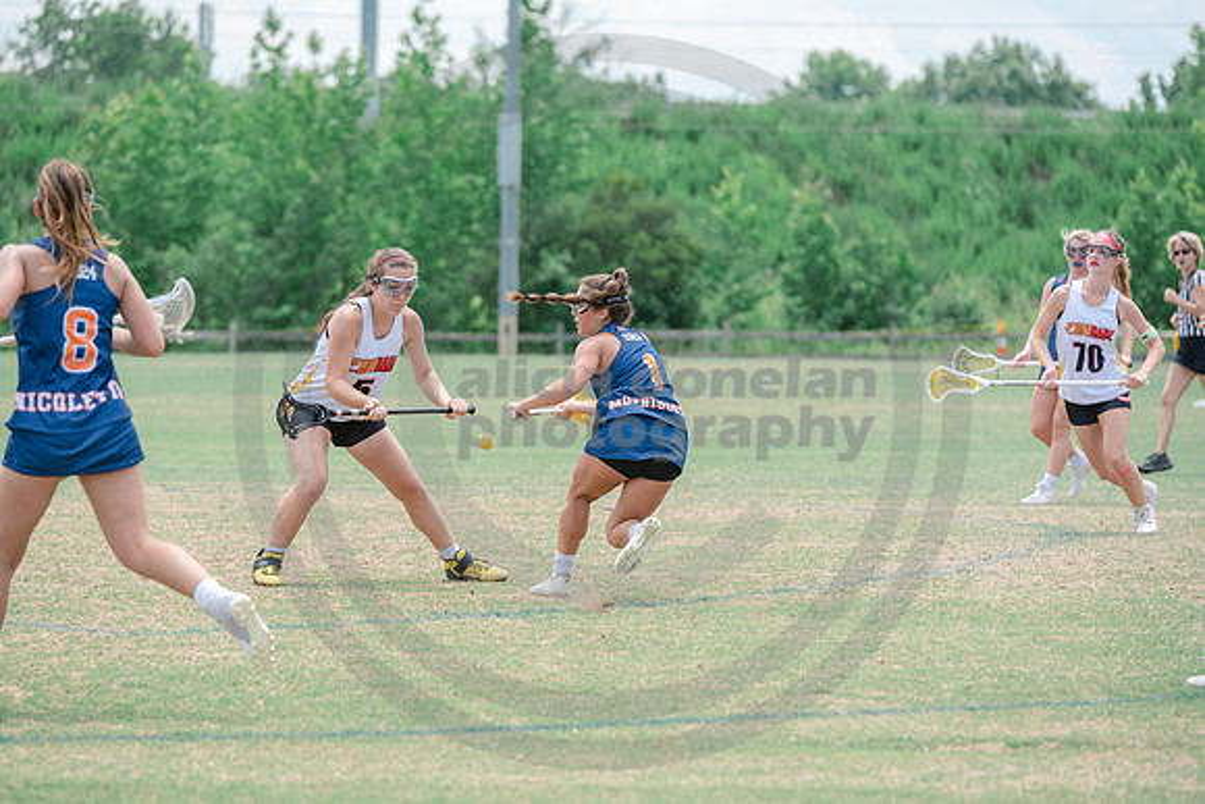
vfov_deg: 6.9
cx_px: 602
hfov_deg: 10.3
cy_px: 402
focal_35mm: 200
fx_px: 6696
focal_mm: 200
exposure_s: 1/1600
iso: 400
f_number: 5
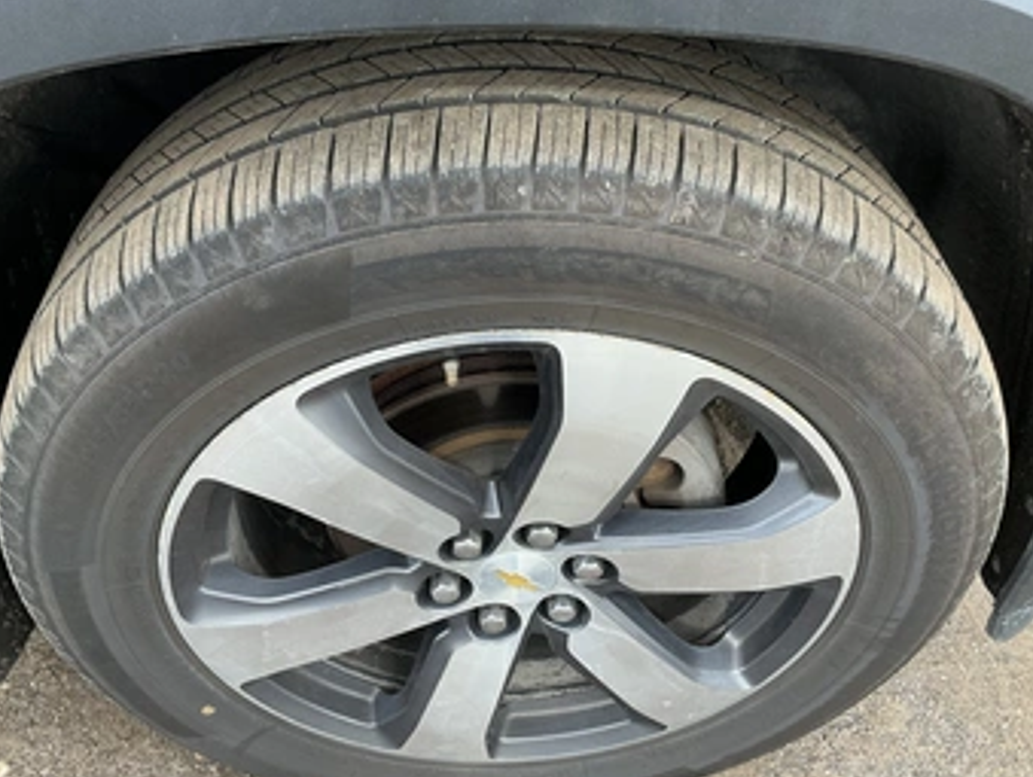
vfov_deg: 42.9
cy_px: 451
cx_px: 555
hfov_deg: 55.2
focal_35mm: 33
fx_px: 986
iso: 20
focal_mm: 3
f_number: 1.8
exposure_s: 1/127
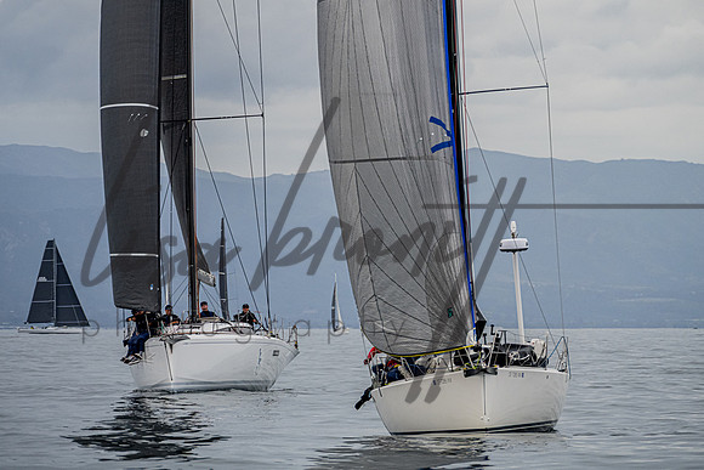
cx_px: 375
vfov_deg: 3.6
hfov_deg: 5.4
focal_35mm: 384
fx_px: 7504
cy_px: 158
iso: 800
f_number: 8
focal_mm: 280
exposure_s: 1/2000
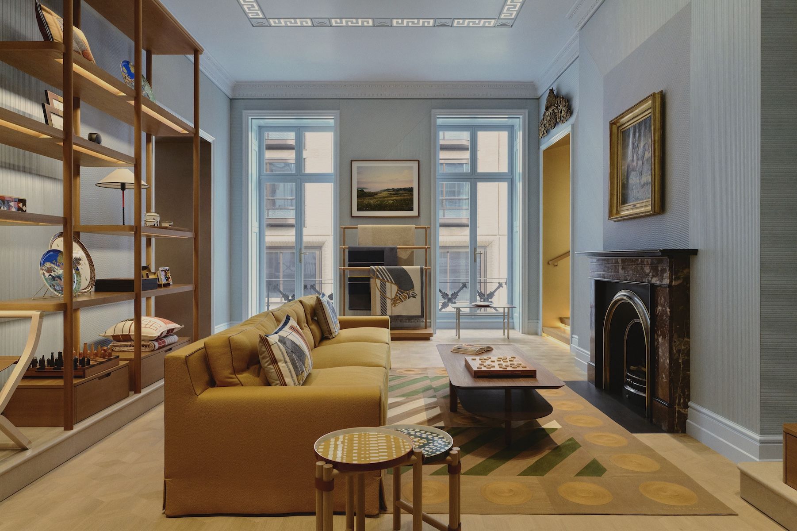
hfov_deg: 78.6
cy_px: 266
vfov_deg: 57.2
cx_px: 398
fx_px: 487
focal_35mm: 22
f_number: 11
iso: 3200
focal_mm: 22
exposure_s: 1/60
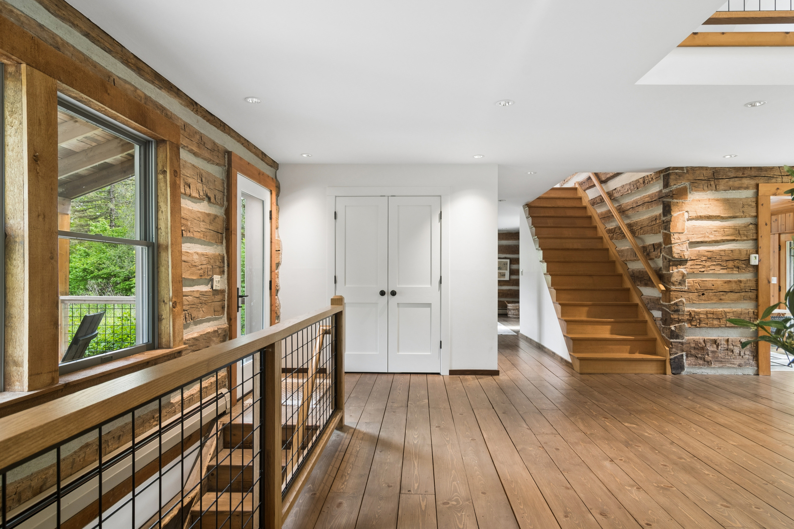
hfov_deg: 90.0
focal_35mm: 18
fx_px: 397
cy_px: 264
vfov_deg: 67.4
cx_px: 397
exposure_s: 1/6
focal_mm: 12
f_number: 8
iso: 200
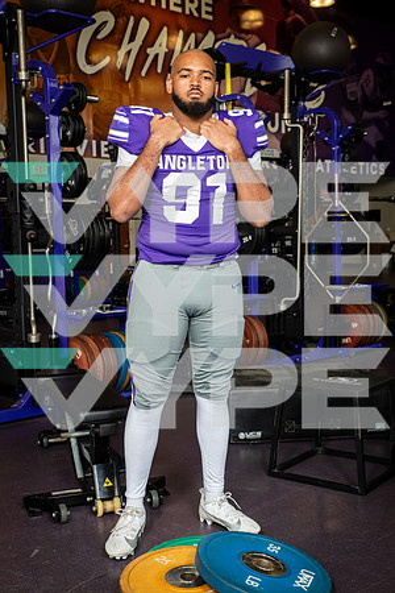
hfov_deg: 29.2
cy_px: 296
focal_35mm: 46
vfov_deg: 42.7
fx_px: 757
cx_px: 198
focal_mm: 46
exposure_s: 1/250
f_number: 7.1
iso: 800
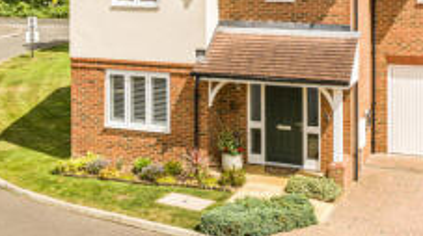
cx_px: 257
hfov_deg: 37.7
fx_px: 616
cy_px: -5
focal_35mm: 55
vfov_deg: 21.0
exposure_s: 1/1000
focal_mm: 17
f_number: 8
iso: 400
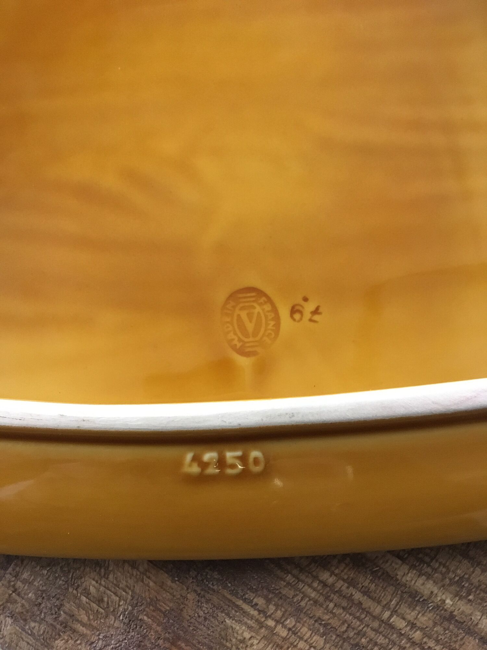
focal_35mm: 29
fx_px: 544
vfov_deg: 61.7
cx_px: 244
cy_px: 325
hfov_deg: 48.2
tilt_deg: -82.2
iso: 320
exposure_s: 1/17
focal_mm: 4.15
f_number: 2.2
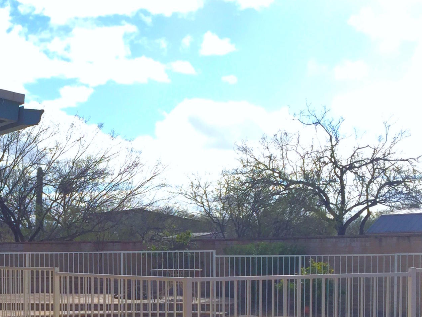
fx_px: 841
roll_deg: +0.7
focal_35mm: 69
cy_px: 309
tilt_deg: -3.8
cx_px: 24
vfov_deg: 20.7
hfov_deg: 27.0
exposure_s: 1/1721
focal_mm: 4.15
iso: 32
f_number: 2.2
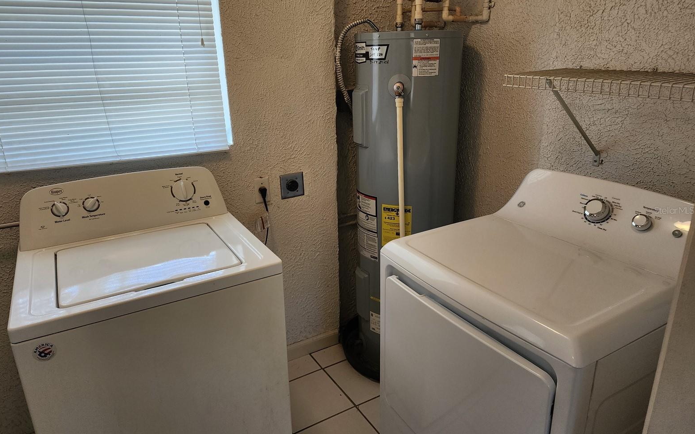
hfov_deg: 72.5
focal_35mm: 25
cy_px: 210
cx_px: 340
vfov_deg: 49.3
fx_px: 474
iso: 160
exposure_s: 1/120
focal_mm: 6.4
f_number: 1.8
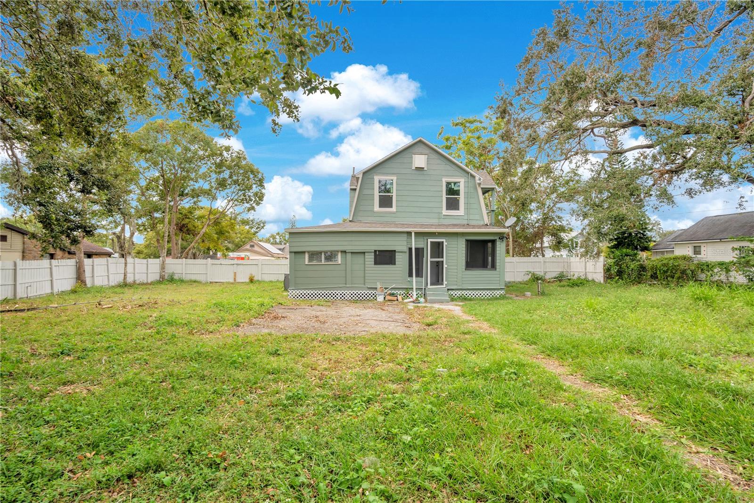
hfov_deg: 96.7
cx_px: 377
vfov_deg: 73.7
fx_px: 335
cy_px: 252
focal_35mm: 16
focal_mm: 16
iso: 100
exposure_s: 1/125
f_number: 8
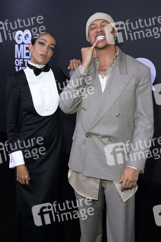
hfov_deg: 37.8
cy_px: 121
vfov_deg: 54.5
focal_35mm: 35
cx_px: 80
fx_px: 235
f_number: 5.6
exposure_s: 1/250
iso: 1000
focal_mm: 35
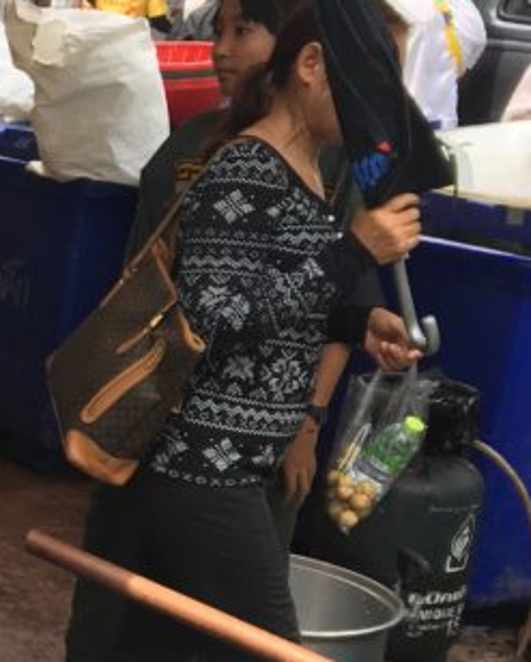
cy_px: 475
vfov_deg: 20.2
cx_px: -497
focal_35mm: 94
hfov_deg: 14.1
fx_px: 1844
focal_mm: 4.15
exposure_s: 1/398
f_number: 2.2
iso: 25
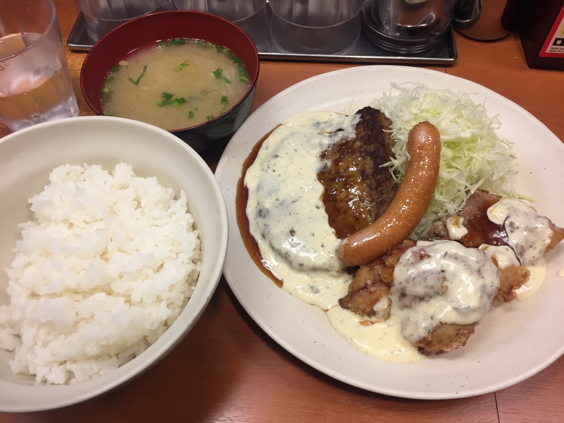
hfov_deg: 61.7
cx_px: 282
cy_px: 212
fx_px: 472
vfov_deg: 48.2
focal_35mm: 29
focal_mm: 4.15
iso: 32
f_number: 2.2
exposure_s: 1/40
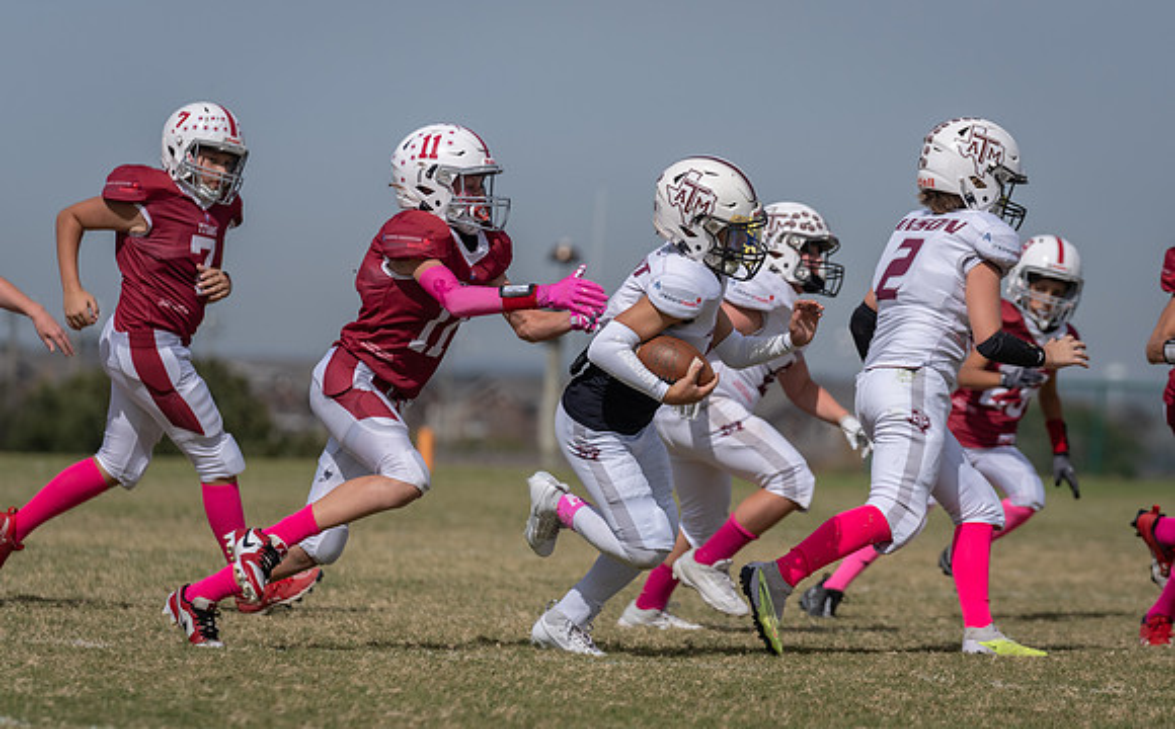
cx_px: 707
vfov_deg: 4.9
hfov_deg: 7.9
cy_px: 360
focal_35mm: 267
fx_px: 8539
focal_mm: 200
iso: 100
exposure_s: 1/2500
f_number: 4
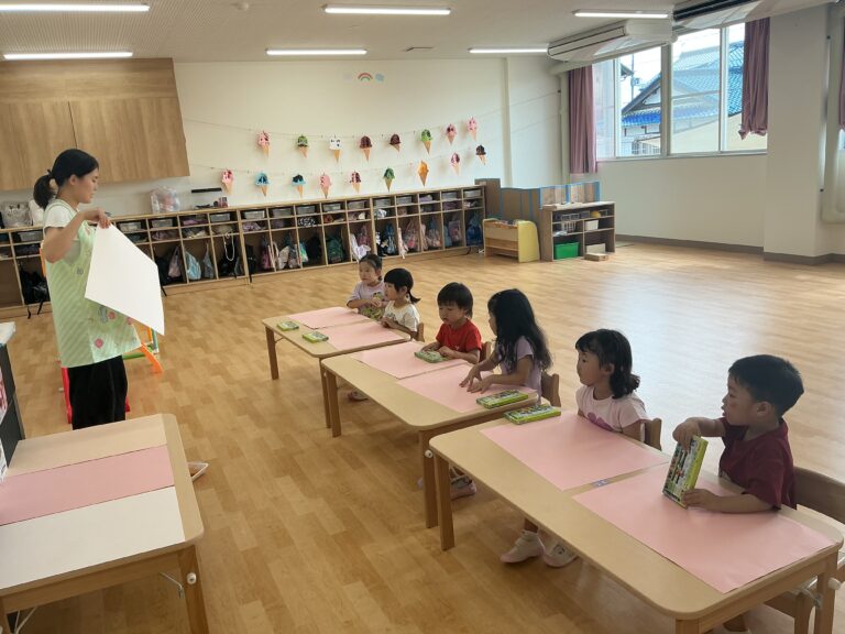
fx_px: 708
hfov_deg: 61.7
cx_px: 422
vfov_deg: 48.2
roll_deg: +4.6
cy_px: 317
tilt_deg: -12.1
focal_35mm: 29
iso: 20
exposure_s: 1/120
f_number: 1.8
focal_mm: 3
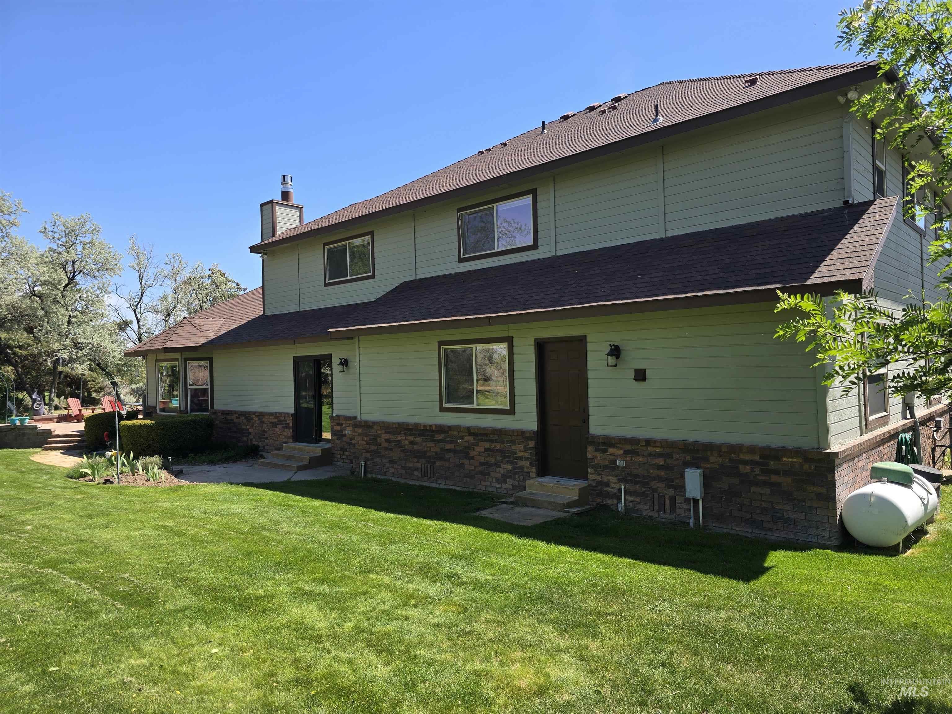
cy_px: 357
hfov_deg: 73.9
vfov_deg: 58.9
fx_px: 633
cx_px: 476
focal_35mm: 23
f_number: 1.7
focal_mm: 6.3
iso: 12
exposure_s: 1/405
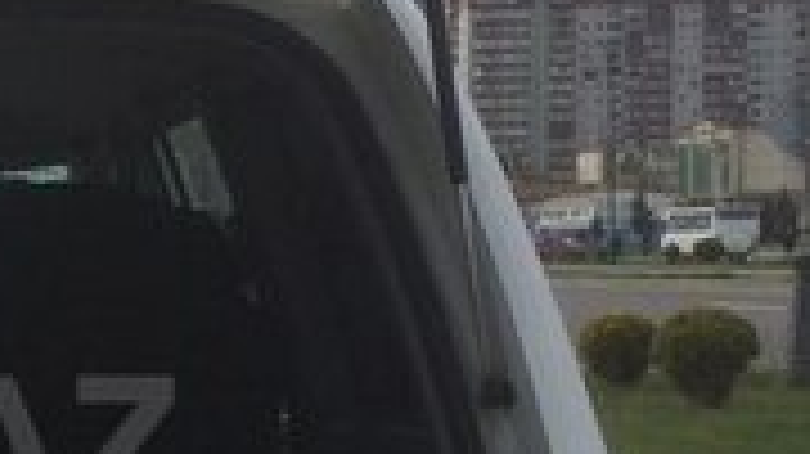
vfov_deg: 10.4
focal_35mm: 116
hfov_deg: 17.2
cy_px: 443
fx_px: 2490
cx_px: -284
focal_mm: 4.15
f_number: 2.2
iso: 32
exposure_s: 1/2740
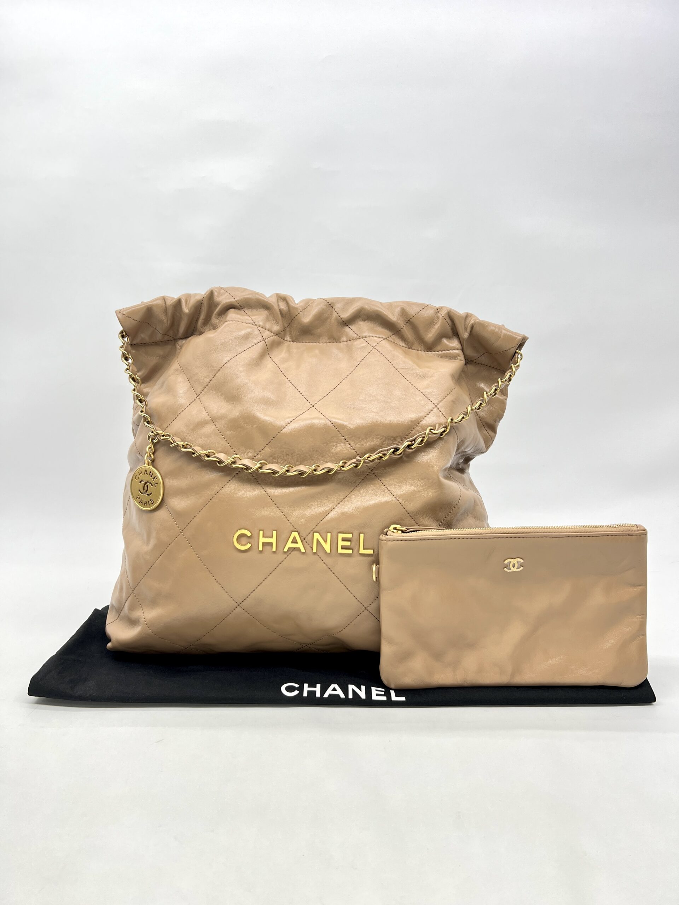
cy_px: 452
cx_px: 340
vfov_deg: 67.3
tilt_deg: -10.4
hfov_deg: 53.1
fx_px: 680
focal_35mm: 26
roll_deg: -0.7
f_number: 1.5
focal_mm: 5.7
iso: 32
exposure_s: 1/113
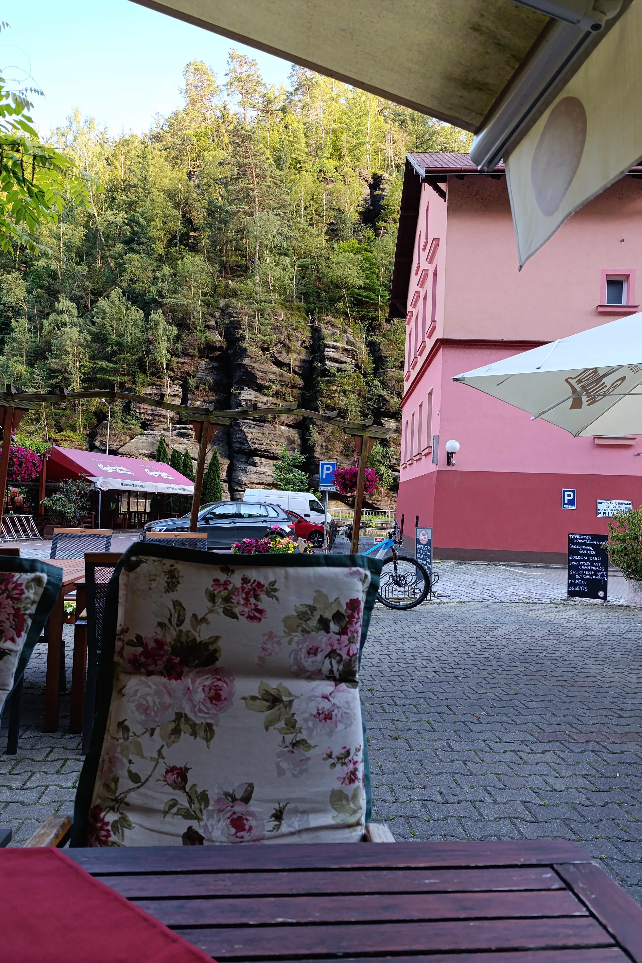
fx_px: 642
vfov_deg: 73.7
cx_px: 296
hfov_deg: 53.1
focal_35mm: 24
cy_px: 482
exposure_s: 1/100
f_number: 1.6
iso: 200
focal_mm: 6.14
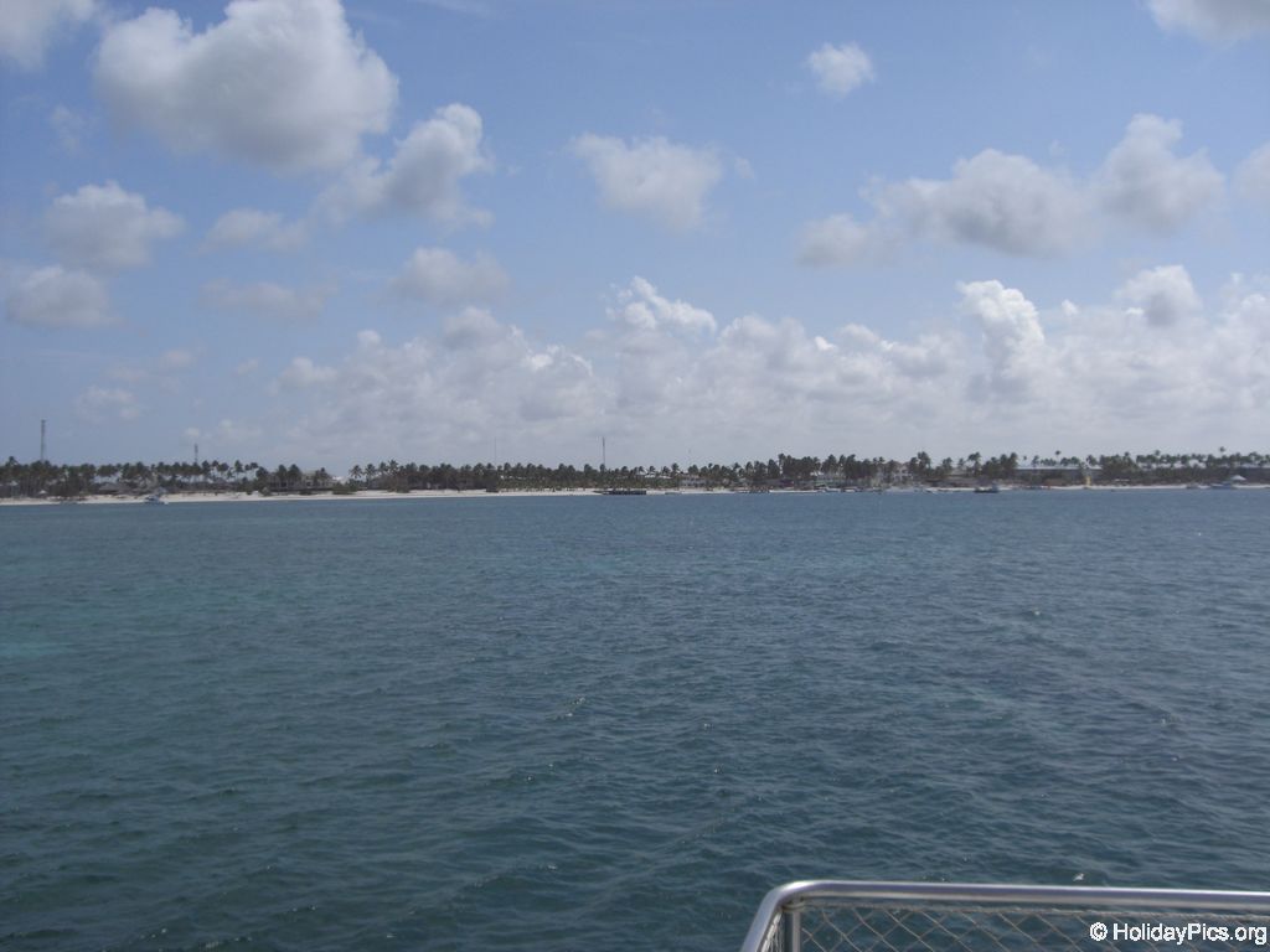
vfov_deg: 37.7
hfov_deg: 49.0
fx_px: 1394
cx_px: 635
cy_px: 476
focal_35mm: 38
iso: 64
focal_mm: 6.2
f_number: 8
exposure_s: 1/320
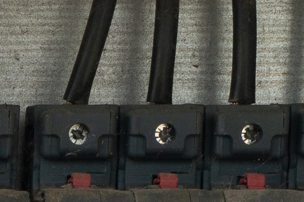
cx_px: -249
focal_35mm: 272
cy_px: 605
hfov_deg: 7.4
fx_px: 2297
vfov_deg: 4.8
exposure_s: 1/100
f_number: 10
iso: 160
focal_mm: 37
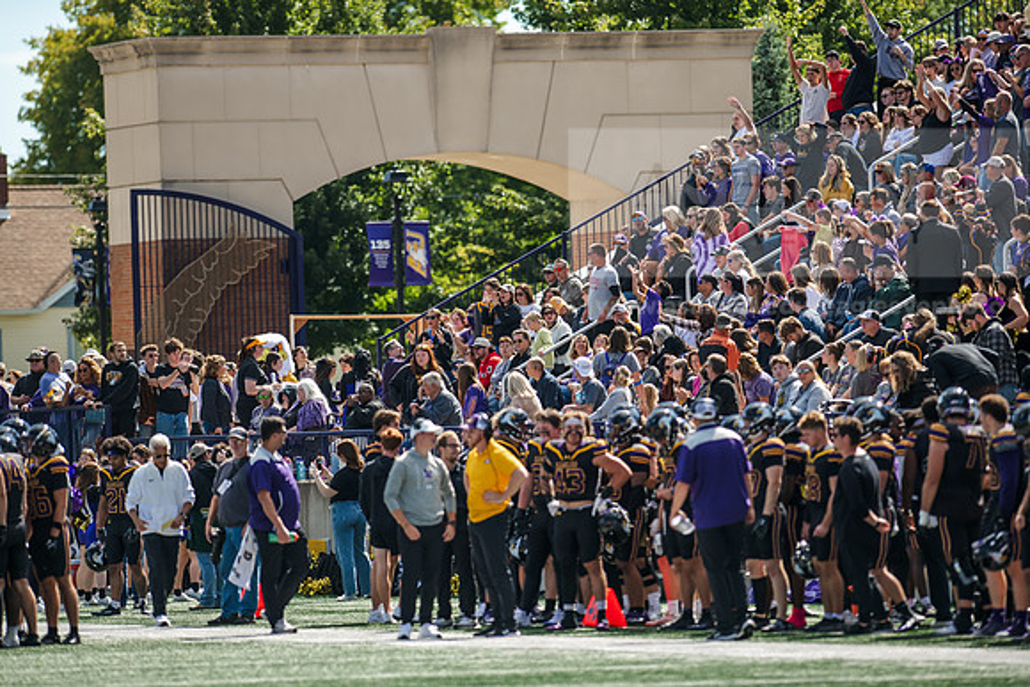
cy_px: 344
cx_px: 515
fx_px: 8585
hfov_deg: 6.9
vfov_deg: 4.6
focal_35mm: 300
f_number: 3.5
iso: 250
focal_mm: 300
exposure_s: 1/2000
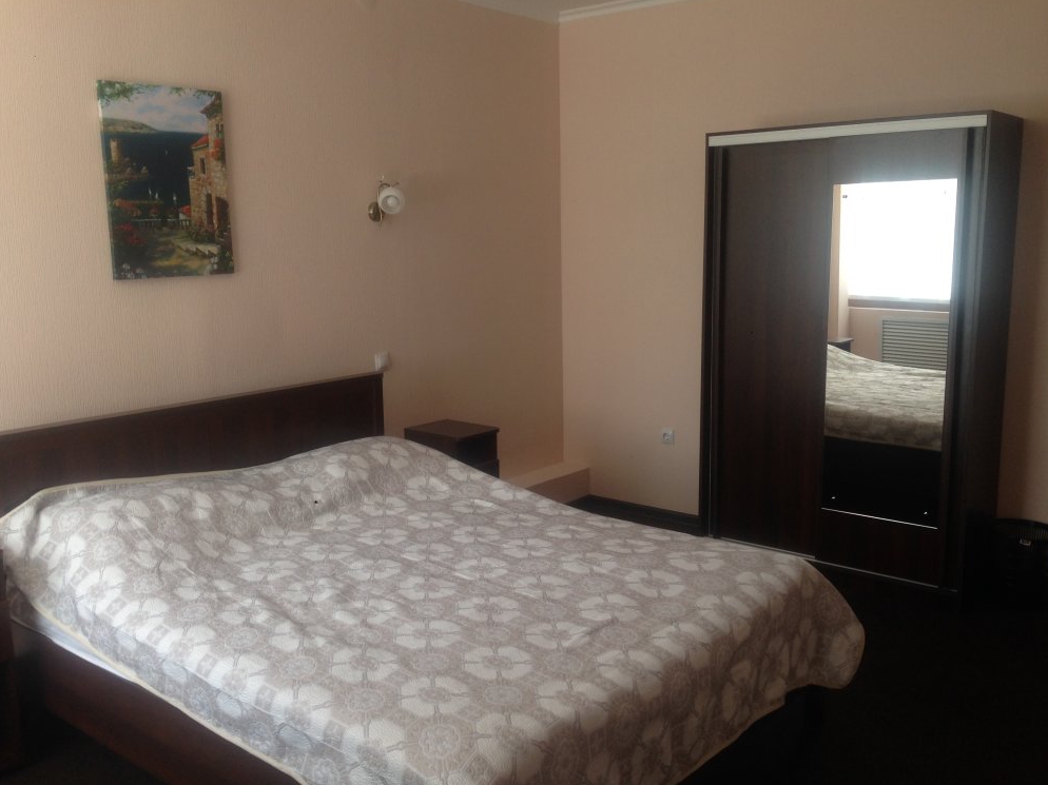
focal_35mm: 34
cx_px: 519
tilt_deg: -11.7
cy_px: 399
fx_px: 1029
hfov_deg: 54.0
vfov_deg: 41.8
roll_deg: +1.9
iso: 50
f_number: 2.4
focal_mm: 4.12
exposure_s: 1/40
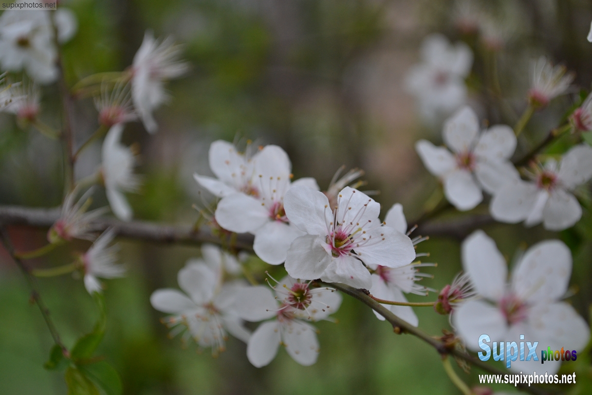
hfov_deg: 24.6
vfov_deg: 16.6
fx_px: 1357
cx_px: 296
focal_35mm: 82
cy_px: 198
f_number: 5.6
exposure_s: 1/320
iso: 400
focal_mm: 55
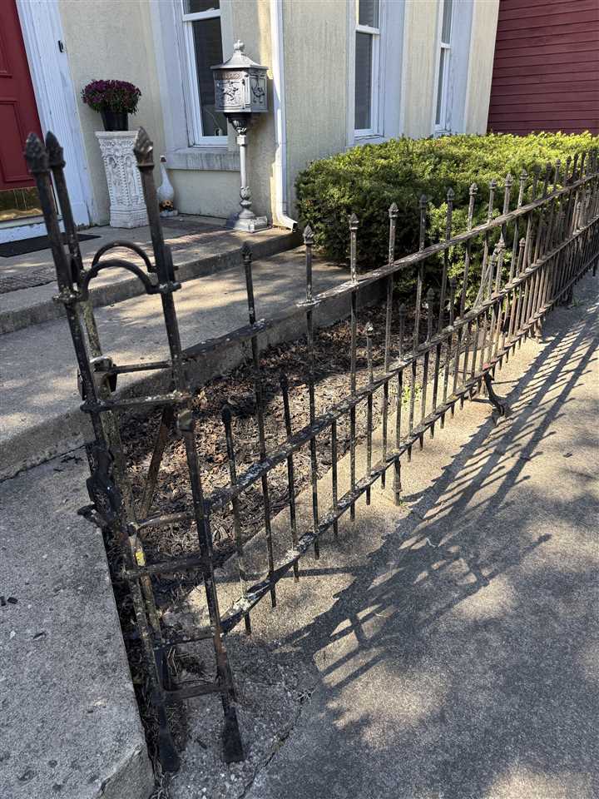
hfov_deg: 56.8
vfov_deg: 71.6
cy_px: 400
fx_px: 554
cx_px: 300
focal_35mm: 24
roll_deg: +0.7
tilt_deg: -26.2
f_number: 1.78
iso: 100
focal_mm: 6.76
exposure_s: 1/722
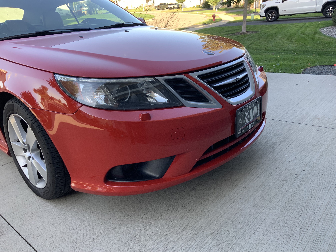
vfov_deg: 48.2
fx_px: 281
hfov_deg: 61.7
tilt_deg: -22.6
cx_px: 168
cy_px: 126
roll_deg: +3.0
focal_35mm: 29
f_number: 1.8
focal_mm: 3
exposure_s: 1/122
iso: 20
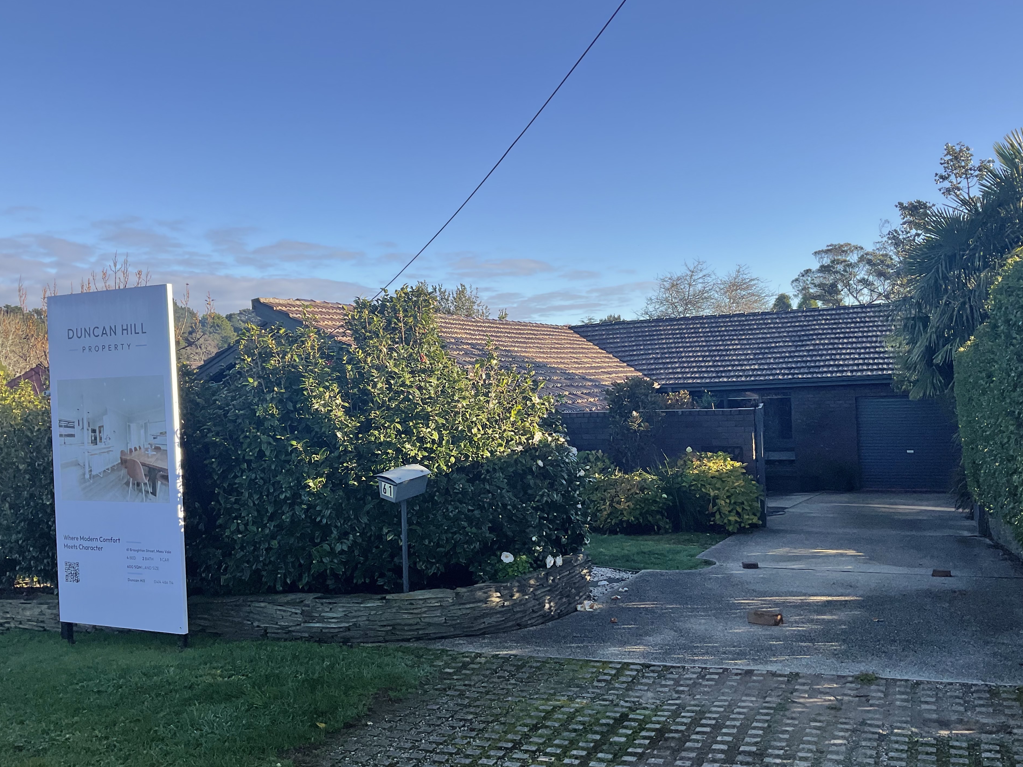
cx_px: 518
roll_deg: +2.2
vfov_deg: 45.4
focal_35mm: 31
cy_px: 389
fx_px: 916
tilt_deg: -2.7
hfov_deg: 58.3
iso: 16
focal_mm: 3
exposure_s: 1/883
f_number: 1.8
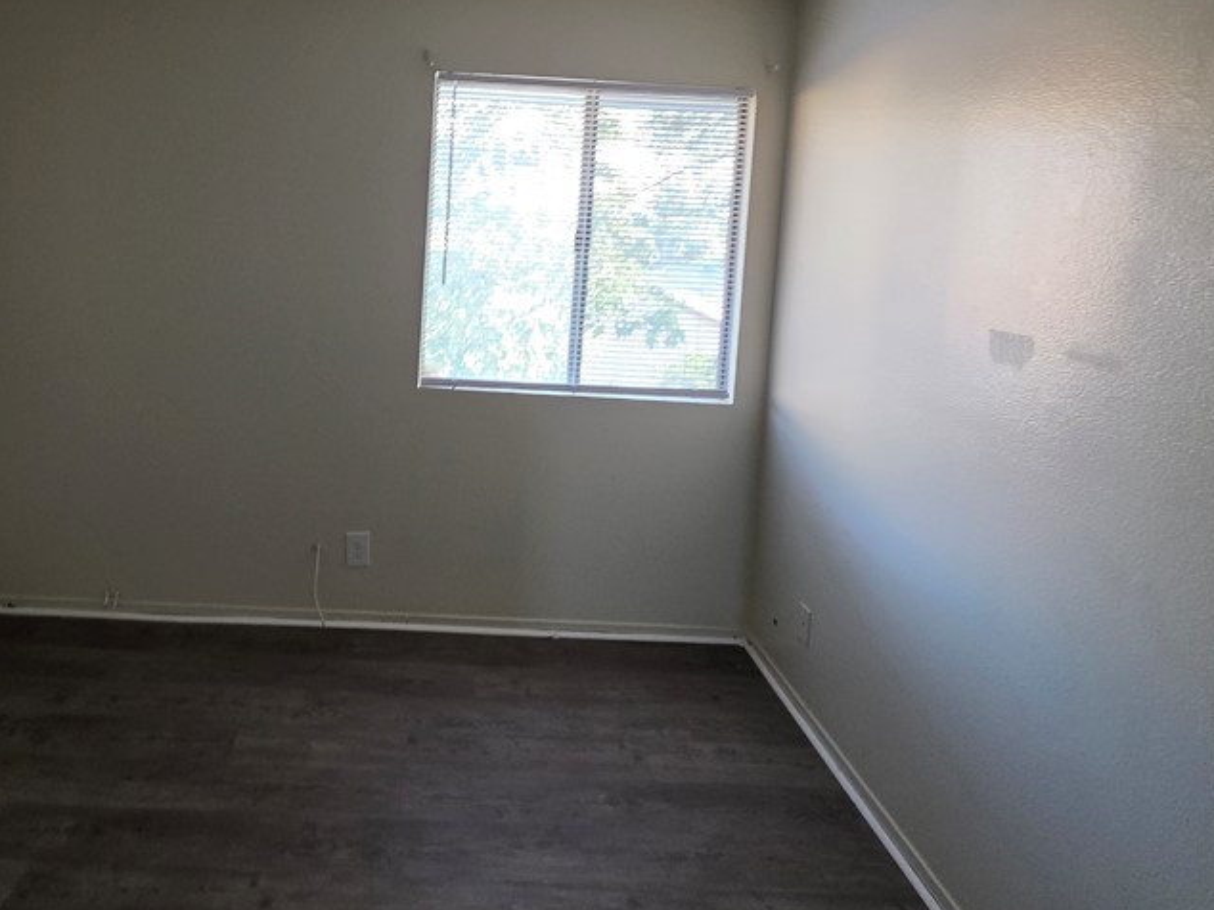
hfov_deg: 77.3
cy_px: 257
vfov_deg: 60.8
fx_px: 736
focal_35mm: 21
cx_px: 440
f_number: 1.9
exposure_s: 1/60
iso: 320
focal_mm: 2.2
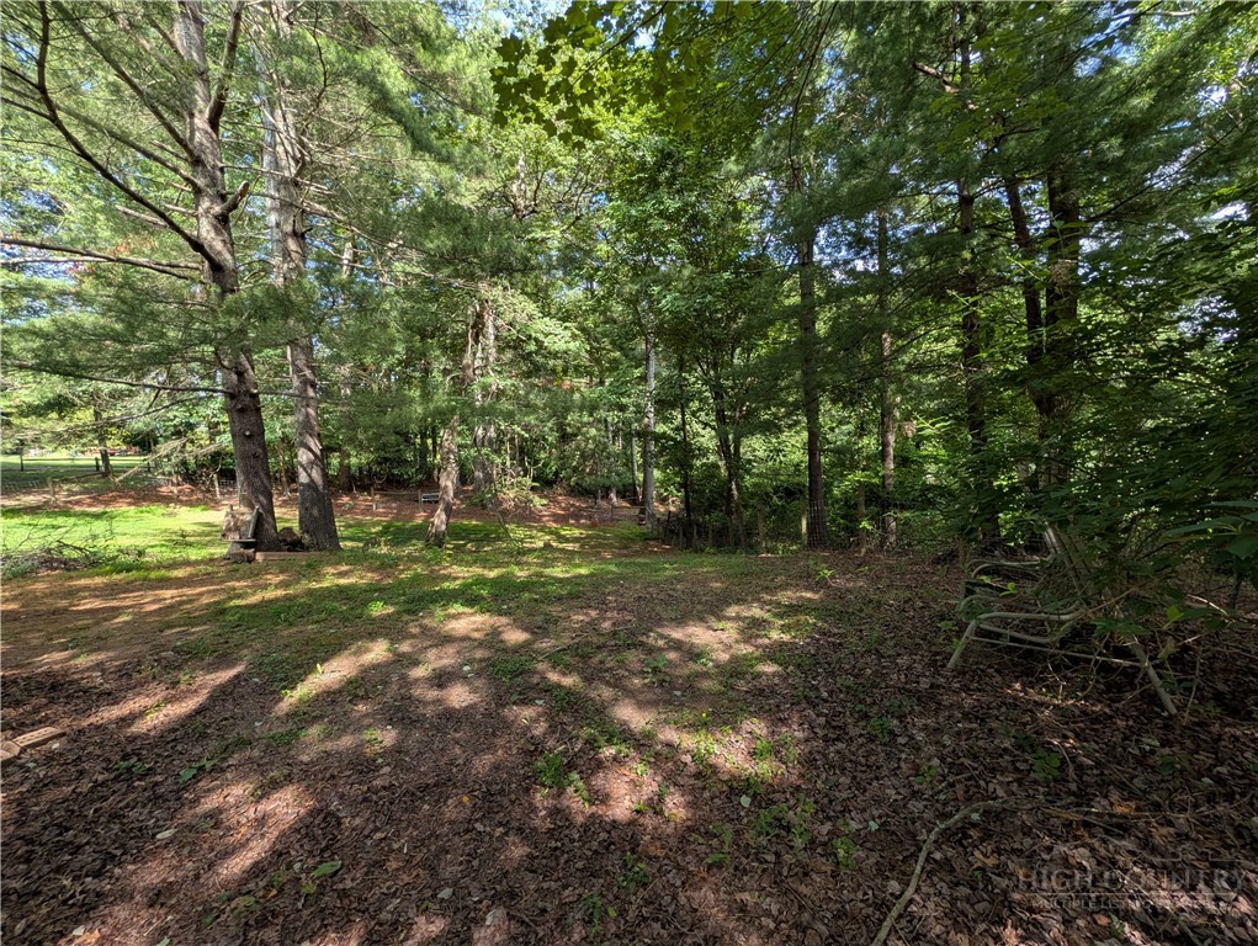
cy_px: 473
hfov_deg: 110.5
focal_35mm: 12
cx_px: 629
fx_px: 437
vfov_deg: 94.6
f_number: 1.7
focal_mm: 2.02
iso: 49
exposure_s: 1/272
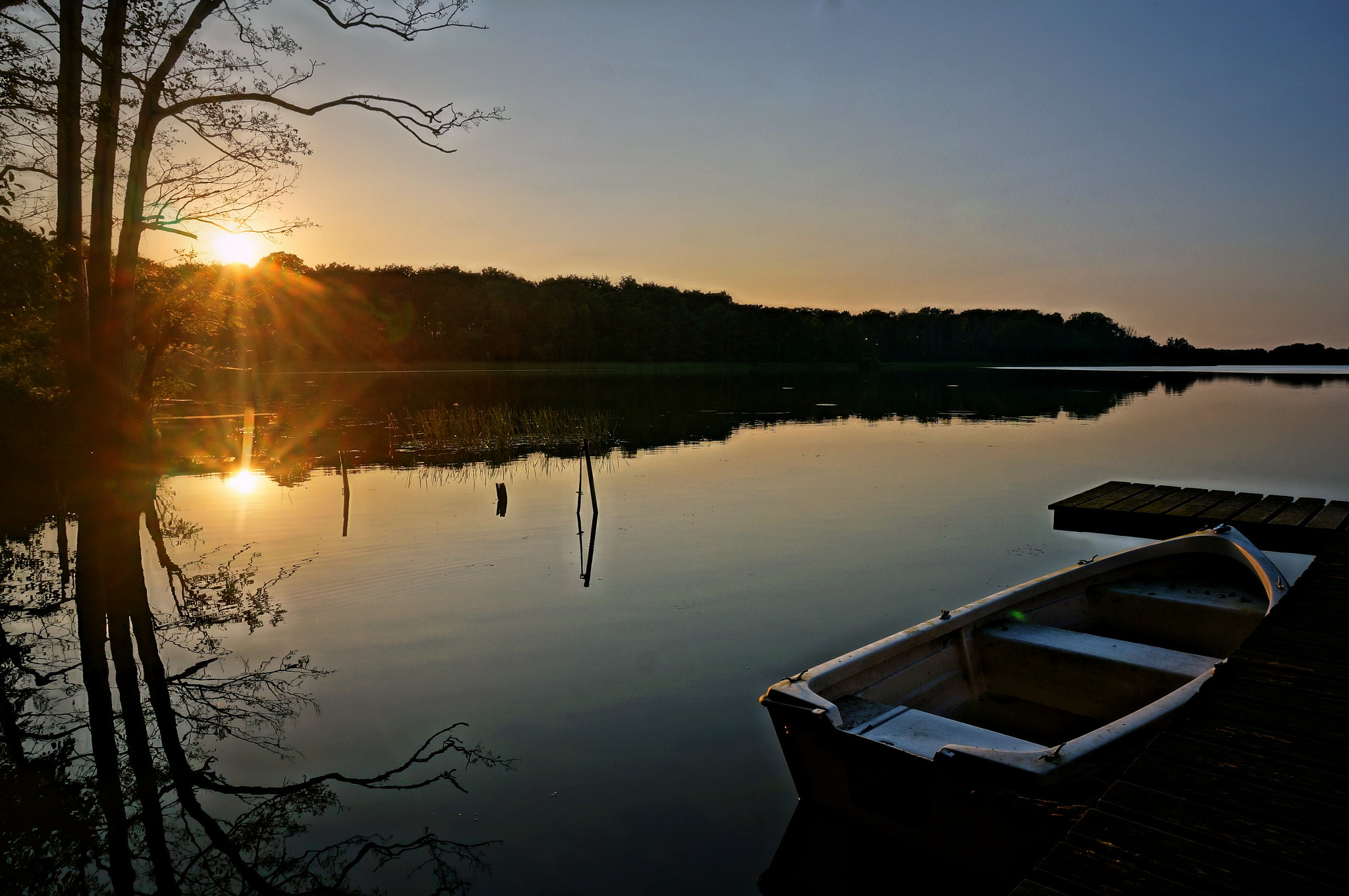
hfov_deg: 70.5
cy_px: 448
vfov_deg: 50.3
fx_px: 955
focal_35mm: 26
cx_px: 674
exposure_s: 1/250
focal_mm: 17
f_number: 9
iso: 100
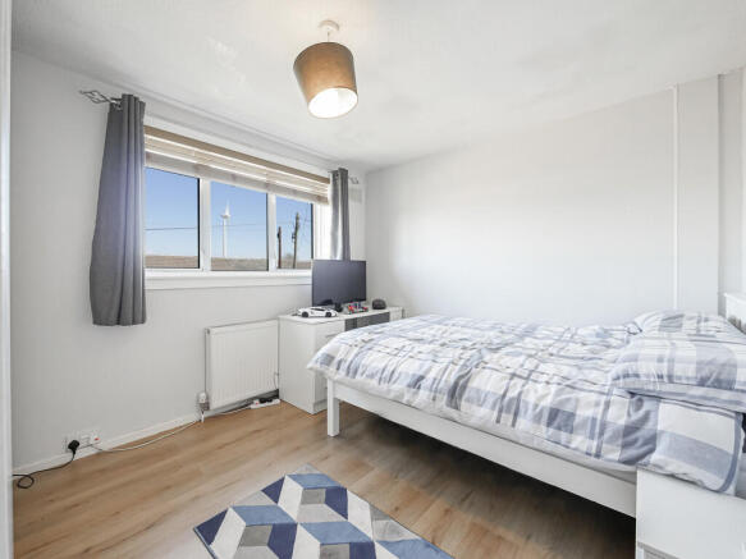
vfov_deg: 85.7
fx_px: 302
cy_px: 280
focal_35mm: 14
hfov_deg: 102.1
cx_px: 373
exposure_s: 1/60
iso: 800
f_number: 4
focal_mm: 7
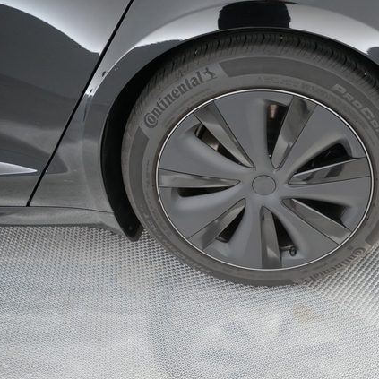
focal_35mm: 36
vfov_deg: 46.0
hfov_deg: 45.1
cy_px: 190
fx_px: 446
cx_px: 264
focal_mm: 28
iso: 8000
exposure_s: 1/250
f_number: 2.8
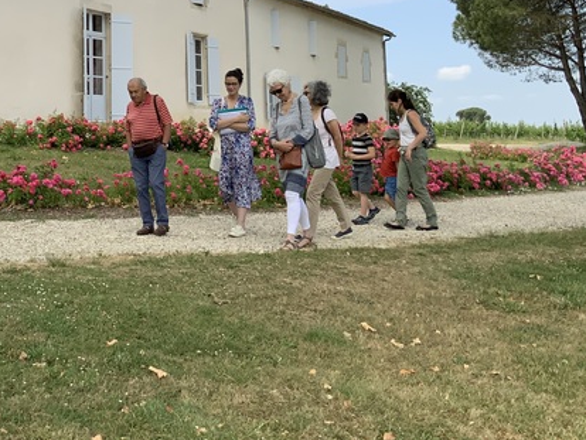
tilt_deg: +6.7
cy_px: 47
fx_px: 949
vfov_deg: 25.3
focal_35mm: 56
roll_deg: +1.2
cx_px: 151
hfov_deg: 33.7
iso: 16
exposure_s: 1/1730
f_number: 1.8
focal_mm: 3
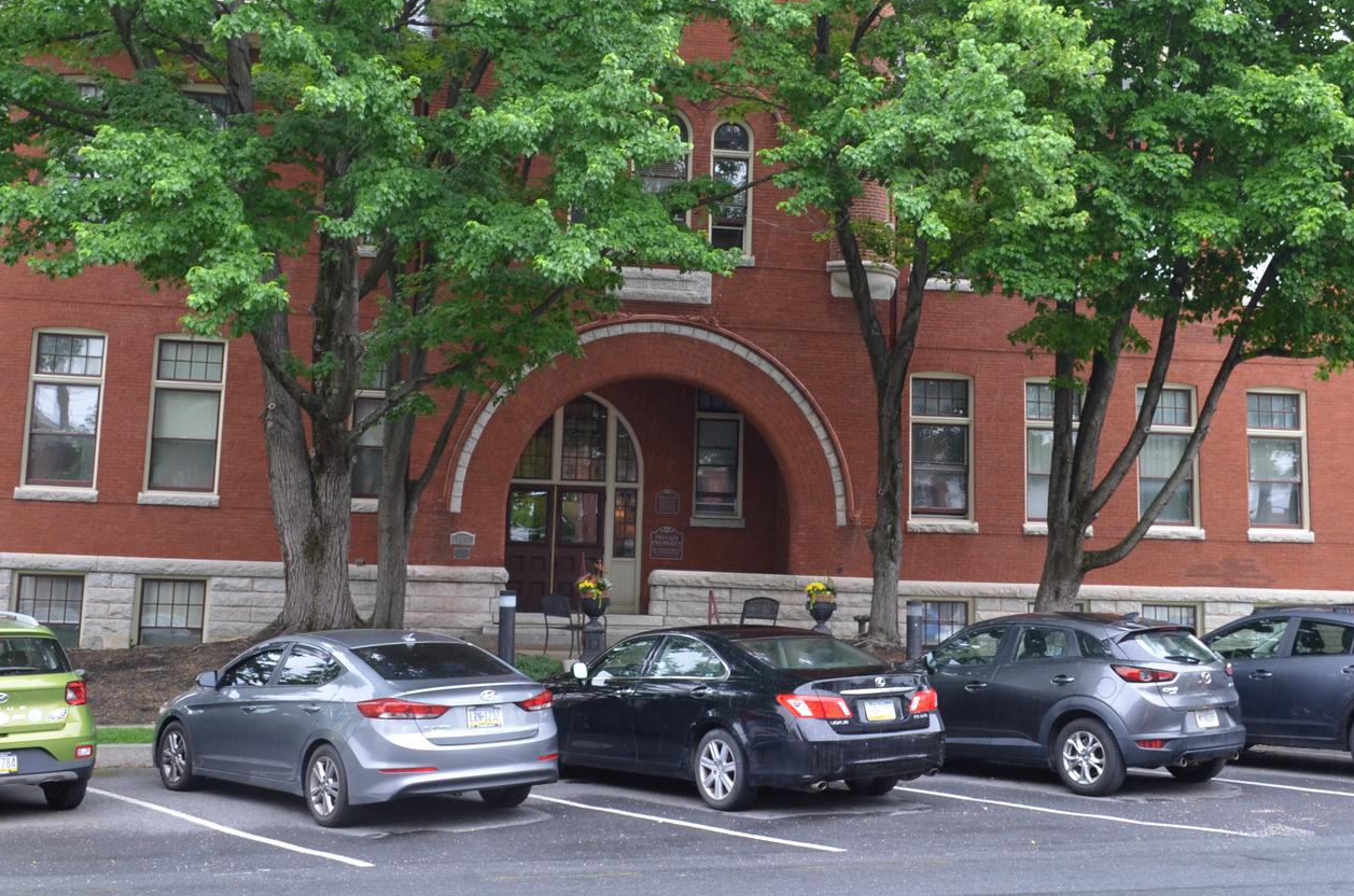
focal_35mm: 44
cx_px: 687
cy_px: 309
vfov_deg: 30.2
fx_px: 1651
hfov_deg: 44.6
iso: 400
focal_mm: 18
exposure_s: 1/100
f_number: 5
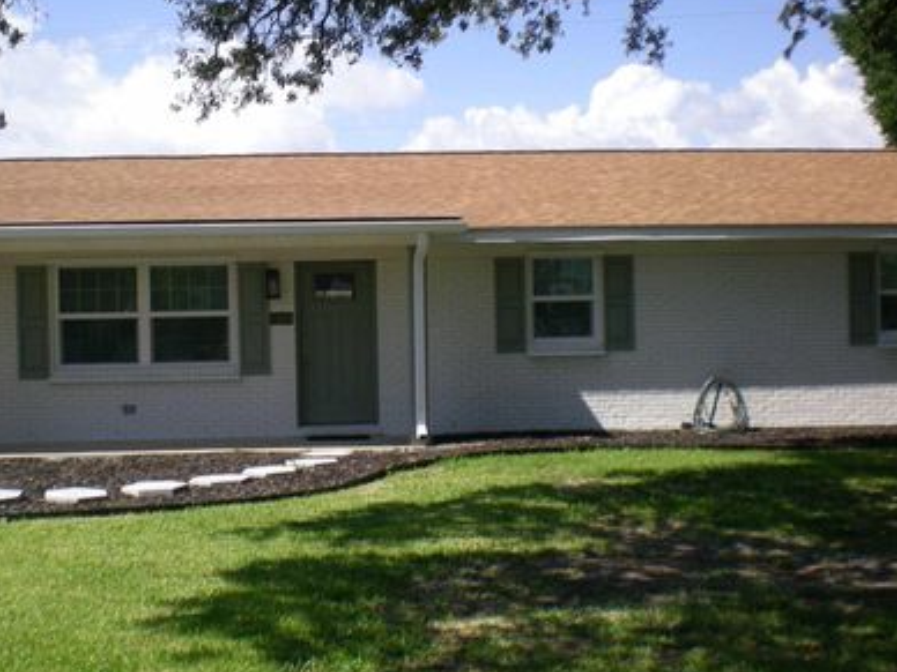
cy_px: 336
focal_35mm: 49
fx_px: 1270
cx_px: 335
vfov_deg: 29.7
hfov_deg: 38.7
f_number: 4.6
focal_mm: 6.3
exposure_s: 1/282
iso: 50
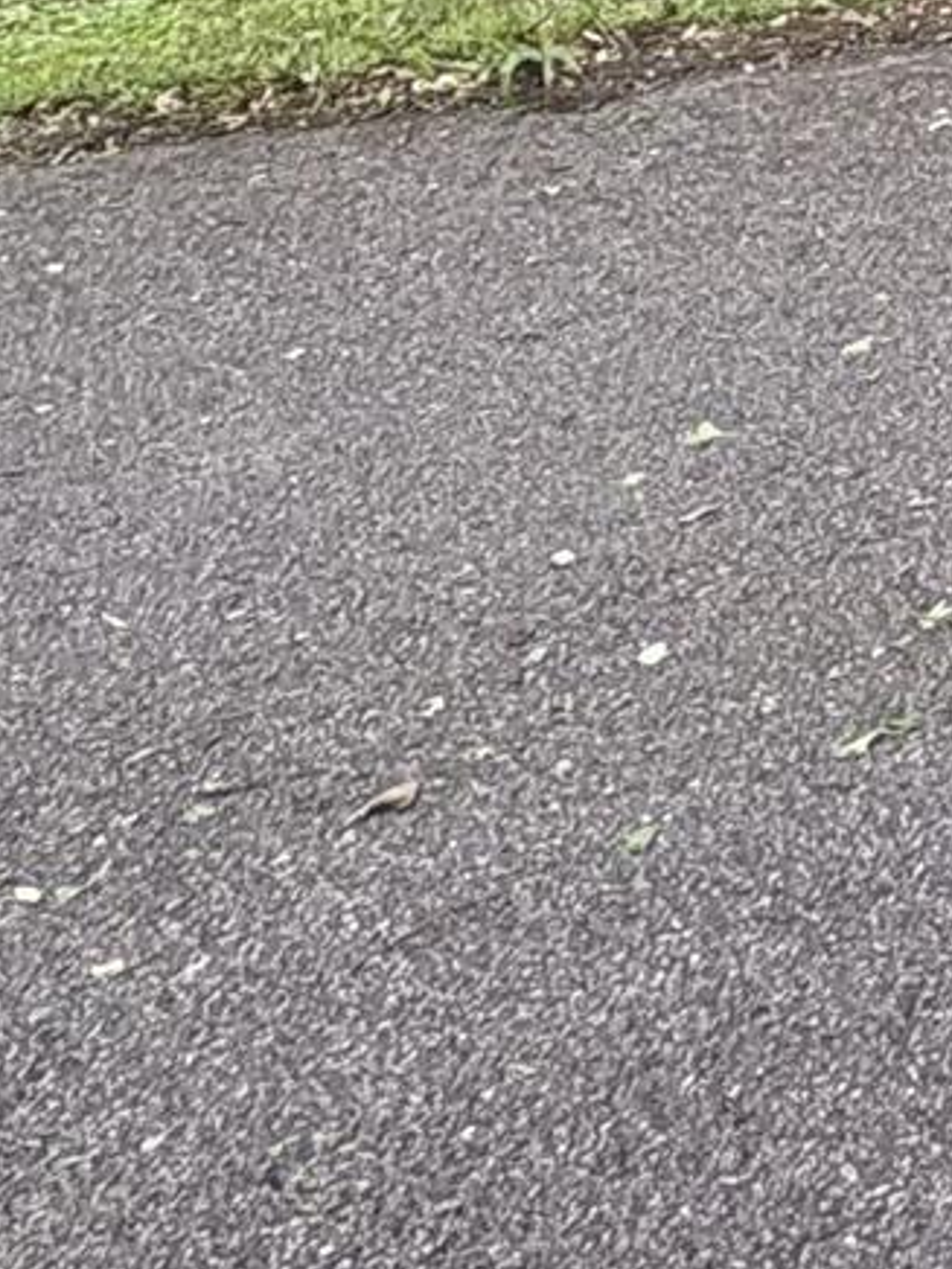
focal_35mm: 74
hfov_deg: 16.6
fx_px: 2714
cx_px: 1715
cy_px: -1103
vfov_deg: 19.0
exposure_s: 1/529
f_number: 2.2
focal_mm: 2.22
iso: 64
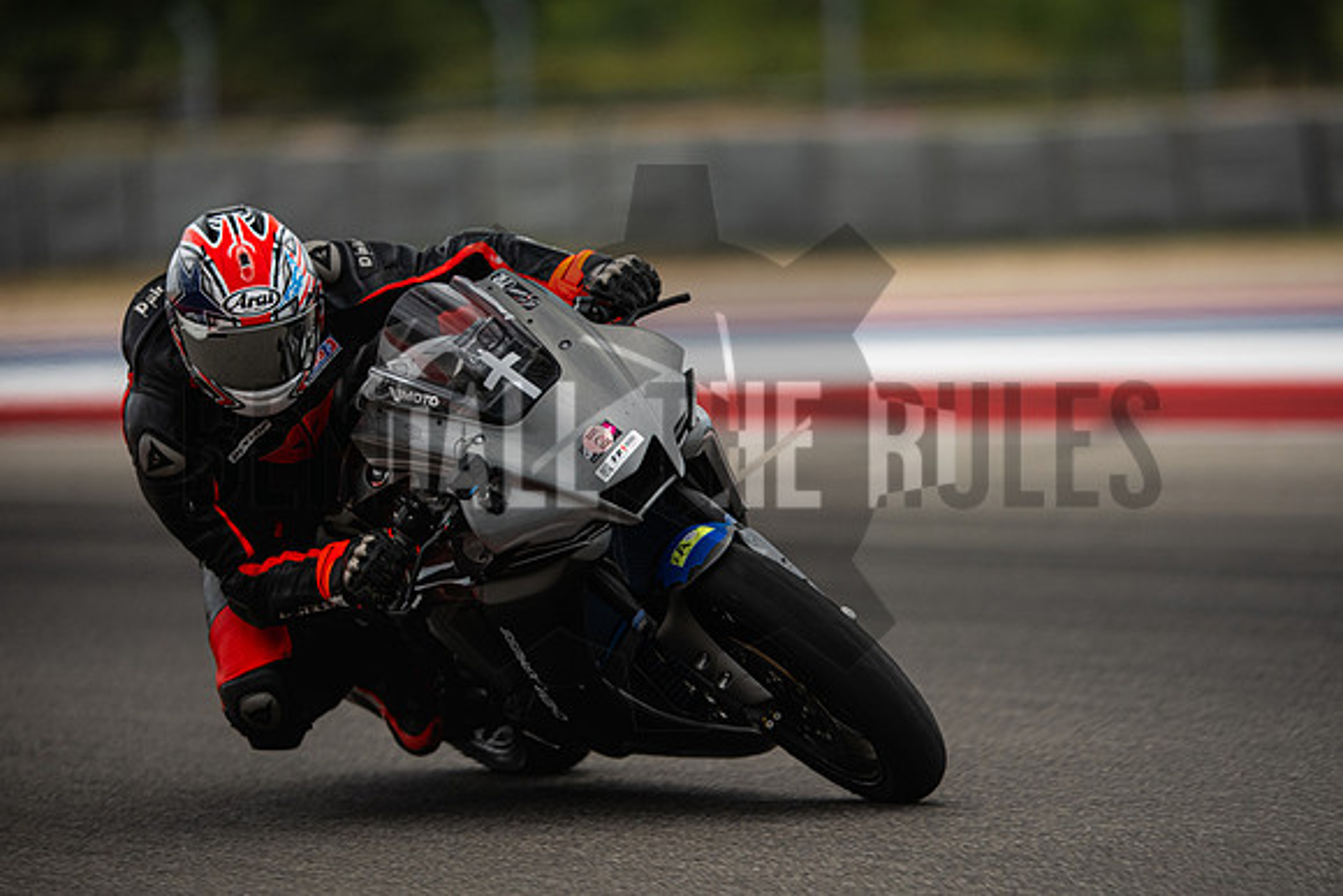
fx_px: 11194
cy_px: 448
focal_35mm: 300
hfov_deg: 6.9
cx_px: 672
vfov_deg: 4.6
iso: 320
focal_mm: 200
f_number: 2
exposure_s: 1/5000
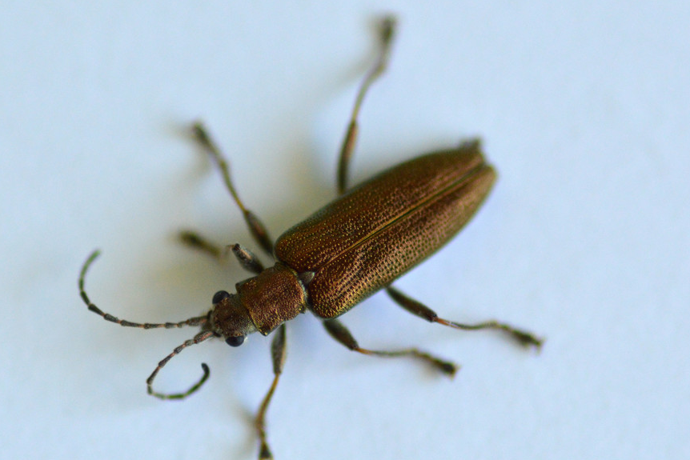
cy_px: 251
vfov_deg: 8.2
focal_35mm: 167
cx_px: 318
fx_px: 3201
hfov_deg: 12.3
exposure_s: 1/250
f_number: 5.6
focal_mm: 100
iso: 800
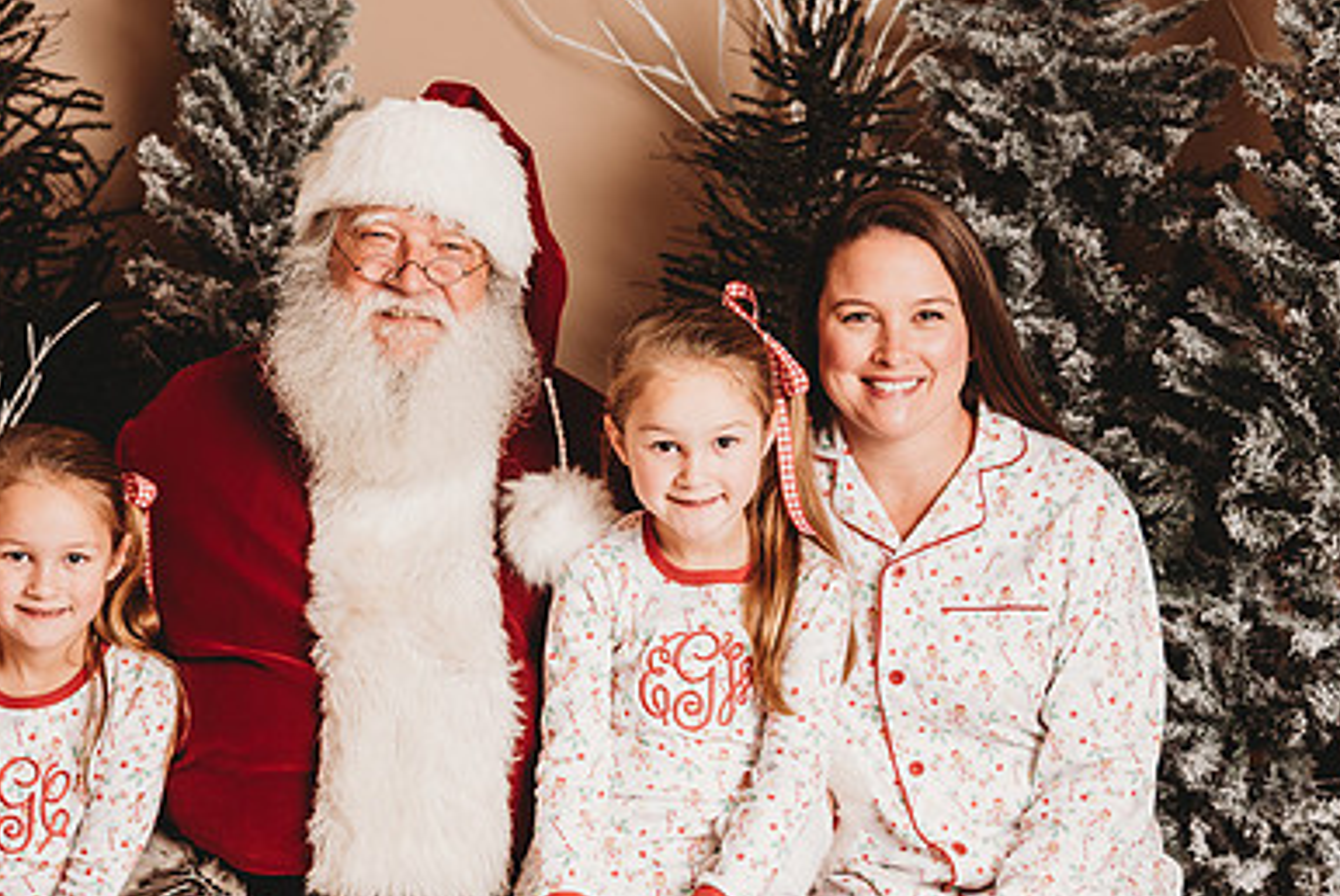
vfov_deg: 23.0
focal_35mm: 59
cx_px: 460
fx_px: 2198
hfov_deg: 33.6
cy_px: 527
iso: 100
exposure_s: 1/160
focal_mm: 38
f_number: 4
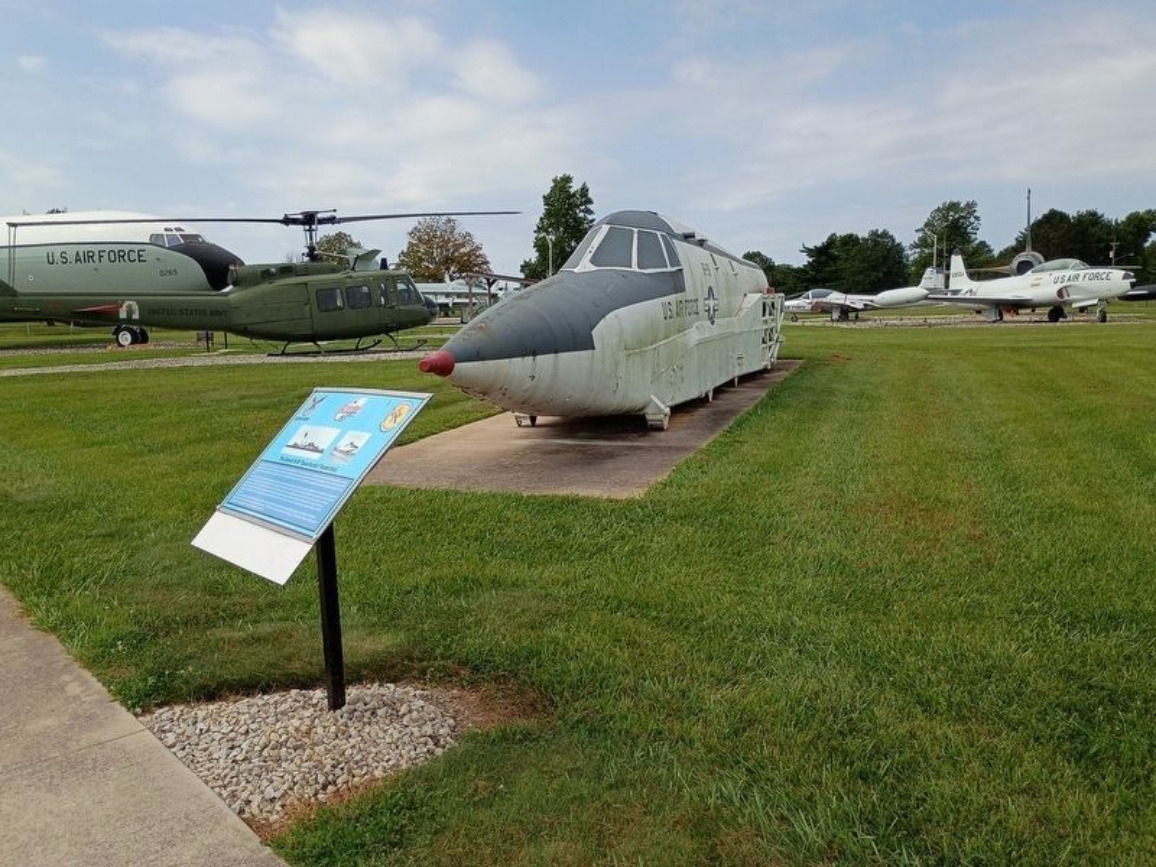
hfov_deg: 61.7
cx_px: 578
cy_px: 434
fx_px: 968
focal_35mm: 29
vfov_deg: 48.2
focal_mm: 4.27
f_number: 1.8
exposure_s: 1/1307
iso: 102
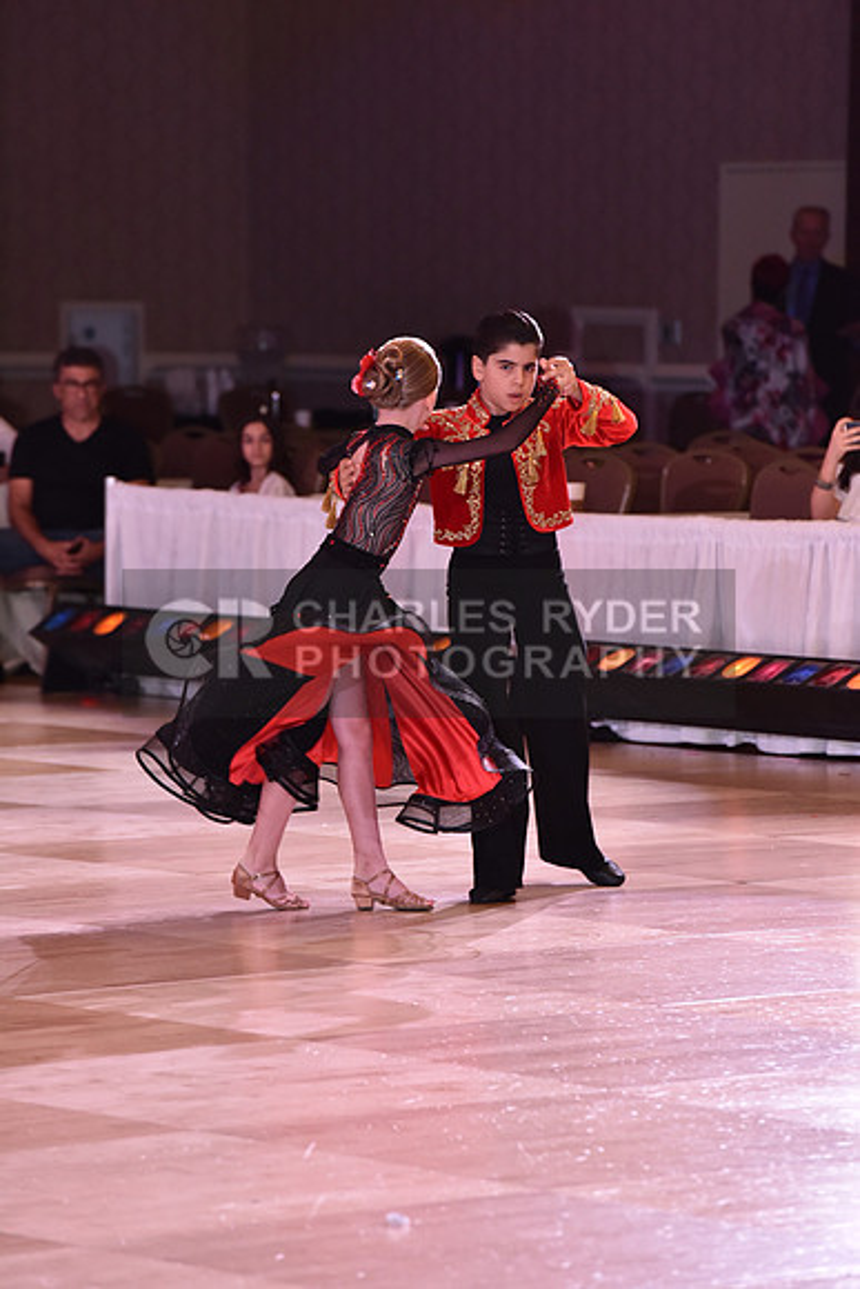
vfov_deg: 10.3
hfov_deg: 6.9
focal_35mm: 200
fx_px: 7162
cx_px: 430
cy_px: 644
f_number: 5.6
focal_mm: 200
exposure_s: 1/250
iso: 2000
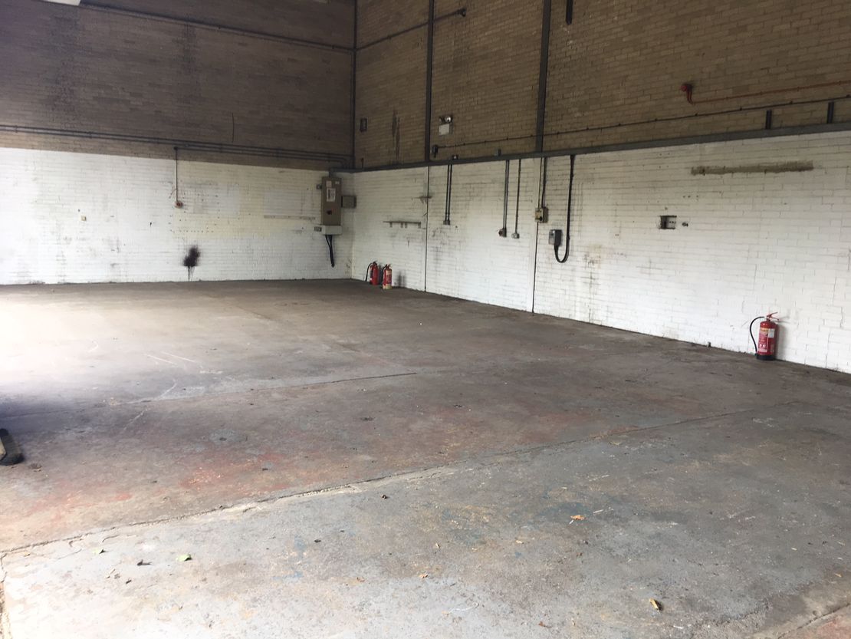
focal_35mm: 29
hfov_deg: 61.6
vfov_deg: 48.2
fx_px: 713
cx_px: 426
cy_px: 320
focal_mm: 4.15
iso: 40
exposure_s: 1/100
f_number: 2.2
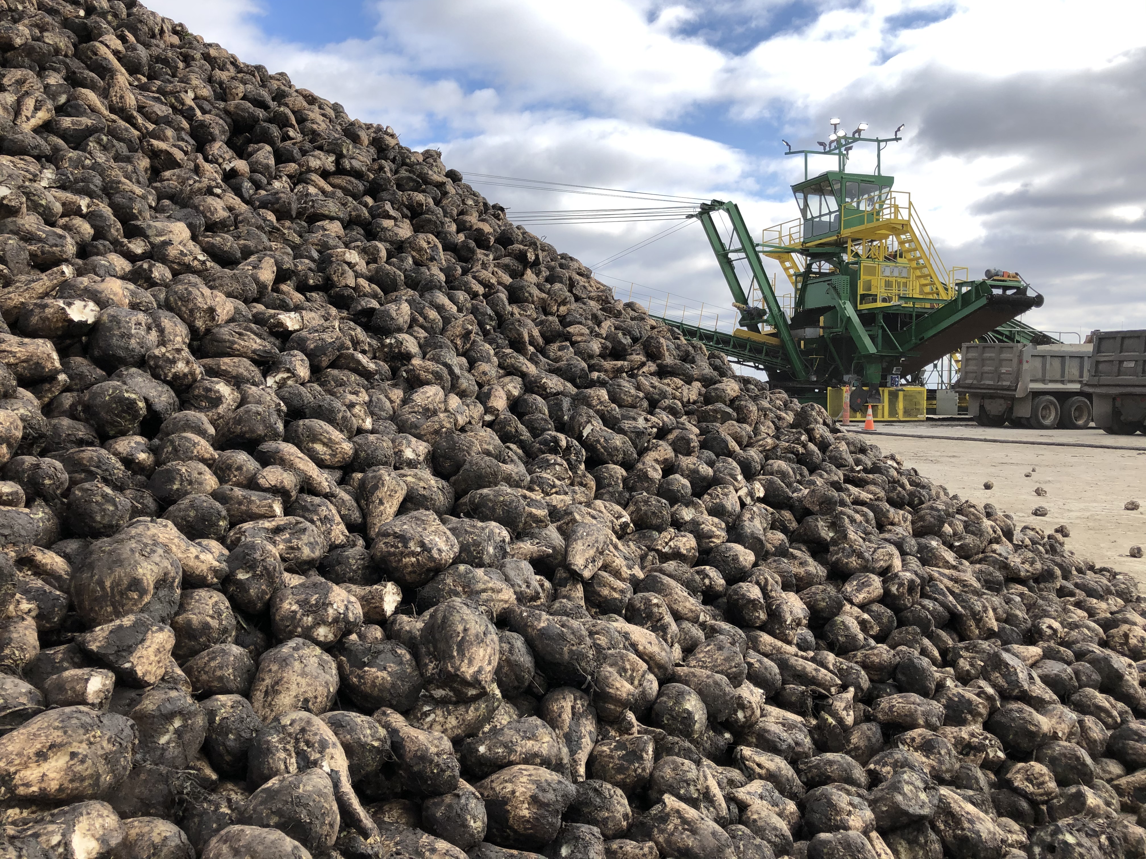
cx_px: 573
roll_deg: -1.5
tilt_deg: -2.7
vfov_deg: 49.7
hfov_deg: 63.4
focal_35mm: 28
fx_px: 927
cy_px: 430
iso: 20
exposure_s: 1/1389
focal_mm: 3.99
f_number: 1.8
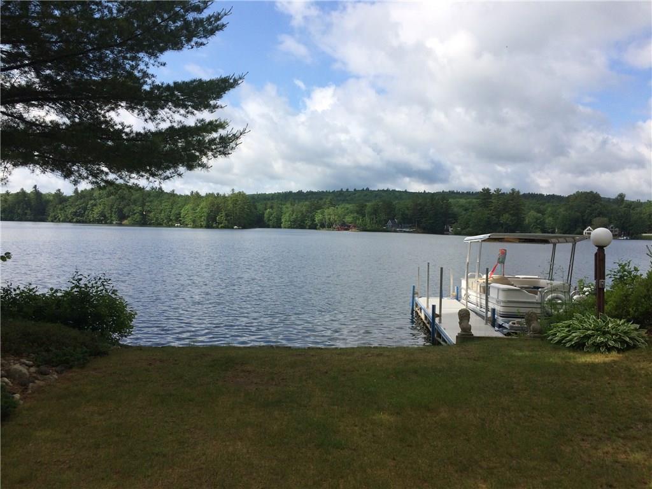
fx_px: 546
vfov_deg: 48.2
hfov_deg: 61.7
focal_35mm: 29
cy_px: 244
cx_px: 326
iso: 32
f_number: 2.2
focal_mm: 4.15
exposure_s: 1/2415
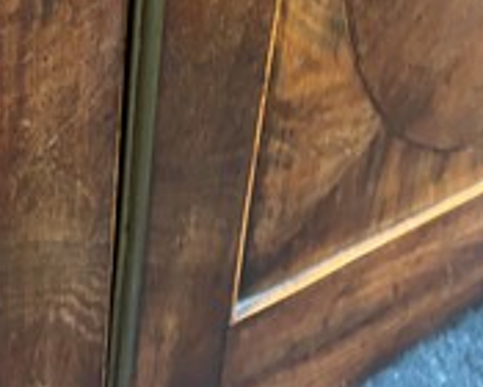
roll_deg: -1.9
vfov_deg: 22.9
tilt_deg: -24.4
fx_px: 829
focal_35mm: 58
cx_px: 182
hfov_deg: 32.3
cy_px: -135
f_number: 1.6
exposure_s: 1/25
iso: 500
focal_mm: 5.1
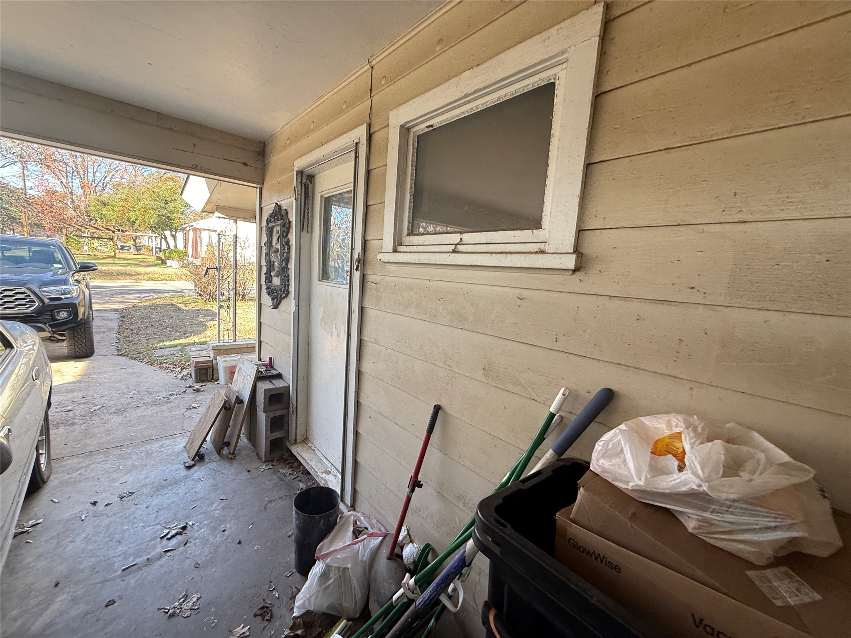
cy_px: 319
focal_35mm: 14
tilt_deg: -4.7
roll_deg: -6.8
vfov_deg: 85.7
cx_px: 426
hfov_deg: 102.1
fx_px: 344
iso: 80
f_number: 2.2
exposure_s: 1/99
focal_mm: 2.22
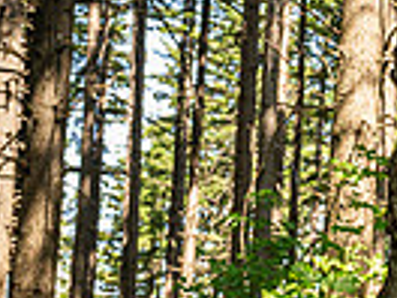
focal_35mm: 195
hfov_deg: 9.7
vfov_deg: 7.5
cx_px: 686
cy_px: 441
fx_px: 2236
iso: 800
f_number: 4.5
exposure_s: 1/400
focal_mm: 41
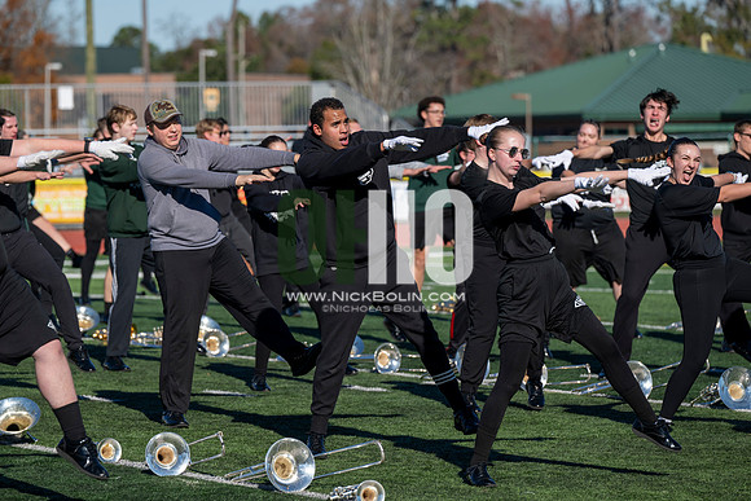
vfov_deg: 6.9
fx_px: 4173
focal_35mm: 200
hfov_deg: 10.3
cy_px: 250
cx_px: 376
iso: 200
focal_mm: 200
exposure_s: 1/2000
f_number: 5
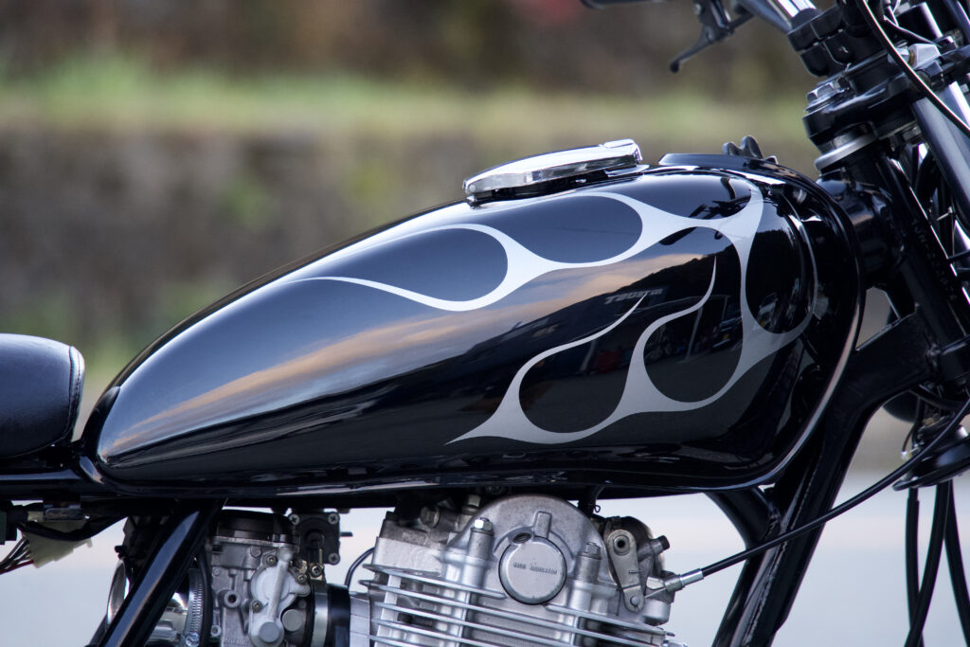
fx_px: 5389
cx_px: 485
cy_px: 324
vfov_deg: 6.9
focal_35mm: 200
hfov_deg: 10.3
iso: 5000
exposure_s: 1/250
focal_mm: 200
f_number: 5.6
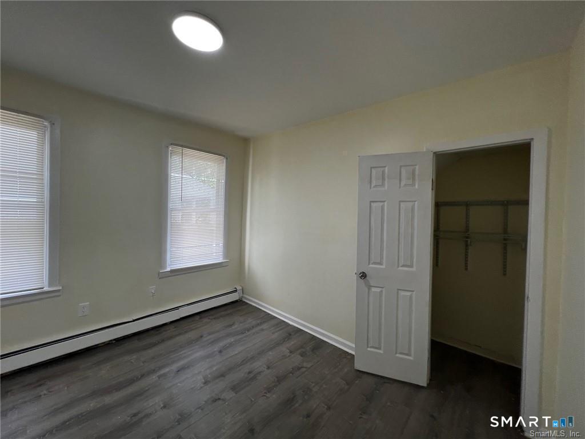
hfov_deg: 106.2
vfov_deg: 89.9
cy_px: 220
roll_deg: -2.3
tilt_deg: +4.3
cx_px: 292
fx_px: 220
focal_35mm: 13
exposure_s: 1/120
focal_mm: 1.57
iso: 64
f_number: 1.8
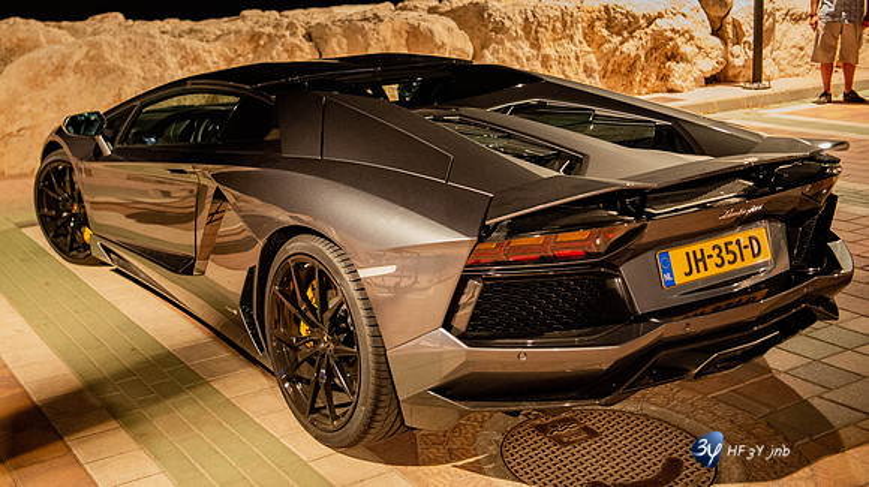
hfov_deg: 44.2
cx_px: 363
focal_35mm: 46
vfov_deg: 25.5
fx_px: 1067
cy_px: 150
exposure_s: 1/13
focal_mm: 38
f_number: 2.8
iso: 5000
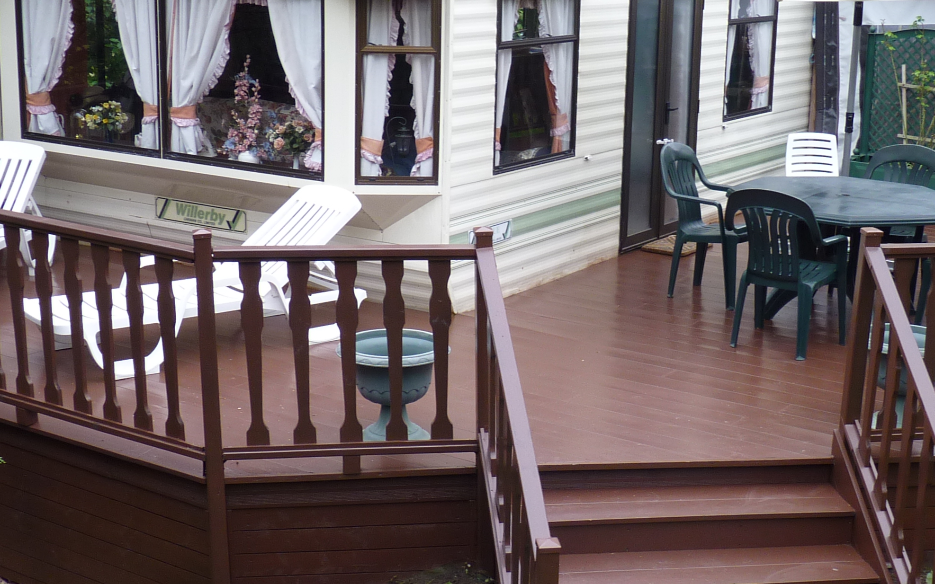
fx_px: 1478
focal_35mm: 58
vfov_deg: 22.4
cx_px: 560
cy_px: 256
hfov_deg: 35.0
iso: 80
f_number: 2.8
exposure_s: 1/125
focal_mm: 4.8
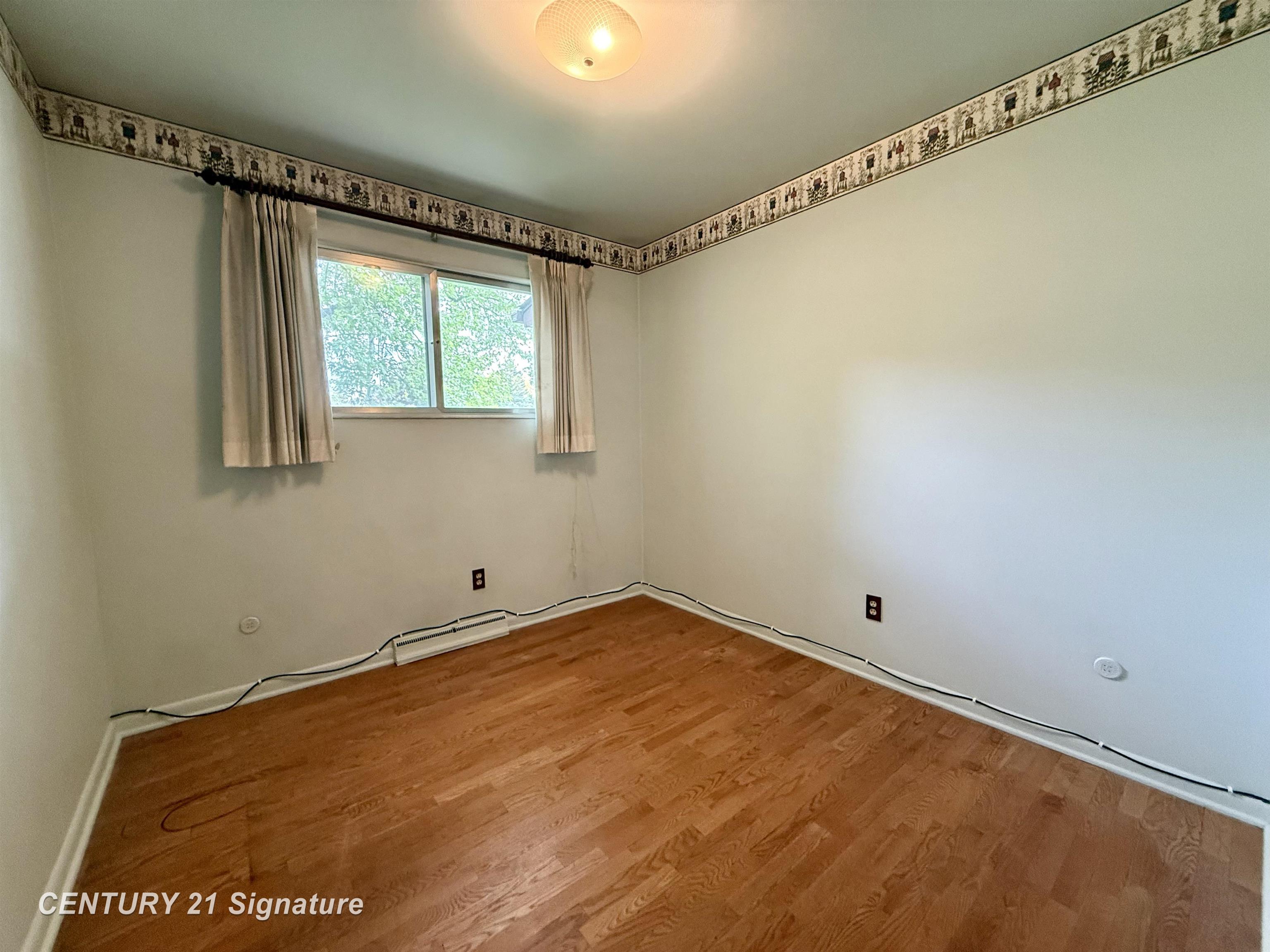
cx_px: 635
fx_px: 514
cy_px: 476
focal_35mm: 14
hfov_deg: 102.1
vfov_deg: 85.7
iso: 500
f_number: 2.2
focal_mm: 2.22
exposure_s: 1/120
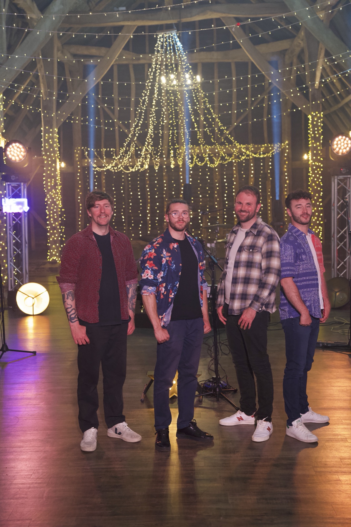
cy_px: 264
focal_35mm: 52
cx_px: 176
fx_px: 761
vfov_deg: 38.2
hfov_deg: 26.0
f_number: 4
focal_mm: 52
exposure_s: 1/160
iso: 6400
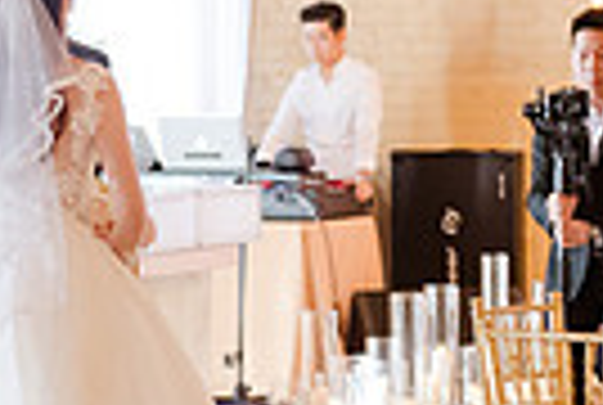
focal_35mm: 320
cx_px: 216
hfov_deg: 6.4
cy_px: 106
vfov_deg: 4.3
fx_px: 5372
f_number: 2.8
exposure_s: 1/100
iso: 2000
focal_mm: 66
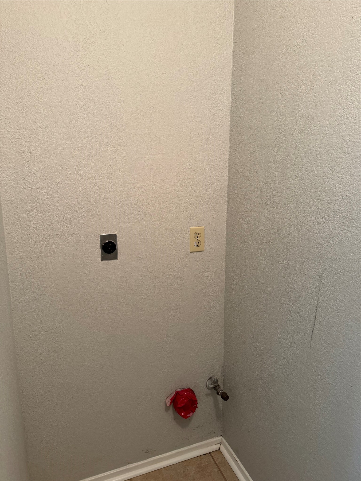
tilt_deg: -11.9
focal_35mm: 24
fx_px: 334
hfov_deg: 56.8
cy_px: 240
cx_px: 180
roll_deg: +1.1
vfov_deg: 71.6
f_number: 1.78
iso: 250
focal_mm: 6.76
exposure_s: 1/60
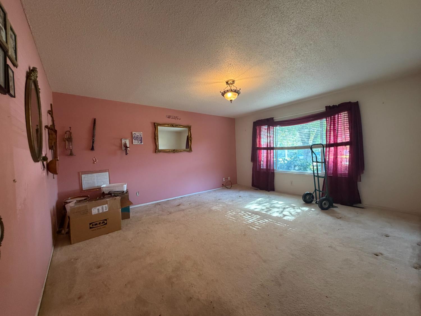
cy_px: 158
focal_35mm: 14
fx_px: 170
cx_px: 210
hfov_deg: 102.1
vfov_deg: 85.7
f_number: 2.2
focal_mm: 2.22
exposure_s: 1/60
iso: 320
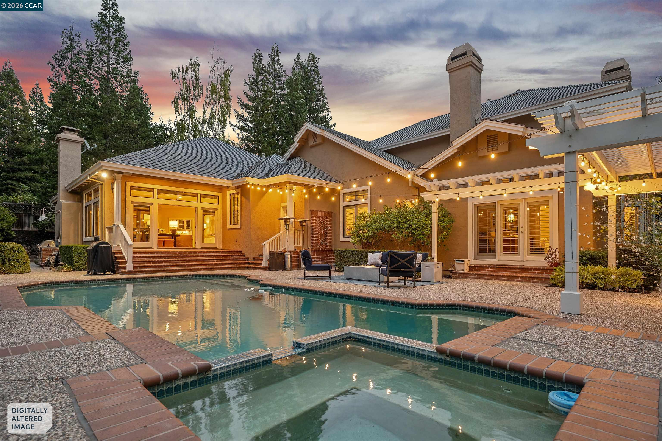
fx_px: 331
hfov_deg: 90.0
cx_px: 331
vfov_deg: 67.4
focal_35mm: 18
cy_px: 220
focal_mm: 18
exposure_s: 1/20
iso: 1600
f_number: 5.6
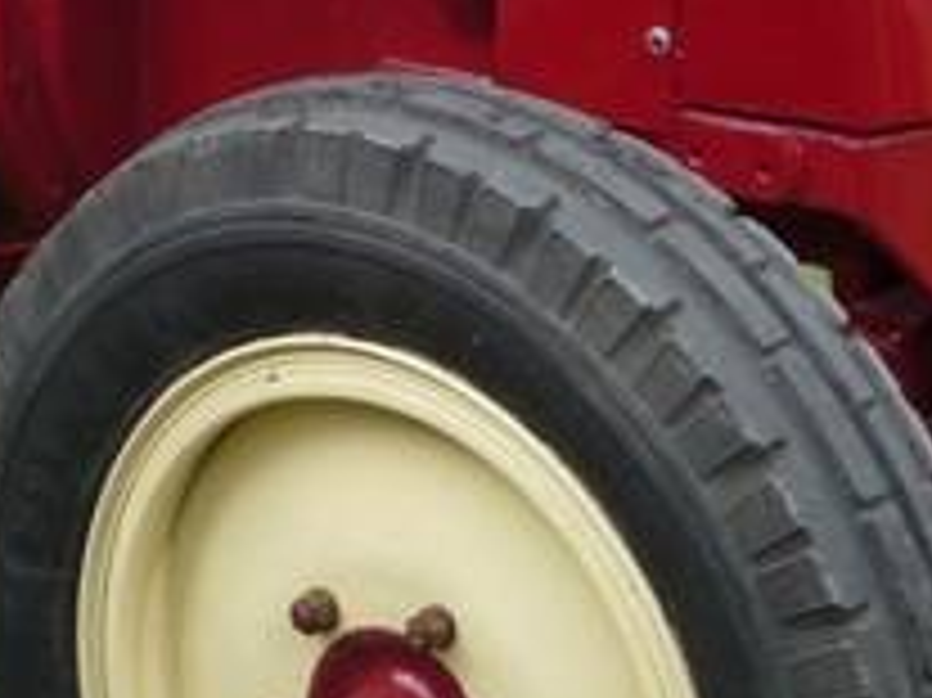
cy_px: -351
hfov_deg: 11.3
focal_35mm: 174
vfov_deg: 8.3
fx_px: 4682
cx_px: 149
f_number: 4.1
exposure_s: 1/100
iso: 100
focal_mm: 7.6
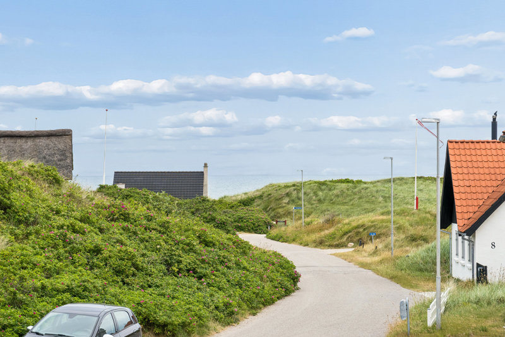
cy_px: 168
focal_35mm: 105
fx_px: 1473
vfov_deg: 13.0
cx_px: 252
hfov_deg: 19.5
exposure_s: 1/250
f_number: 8
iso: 200
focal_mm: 70
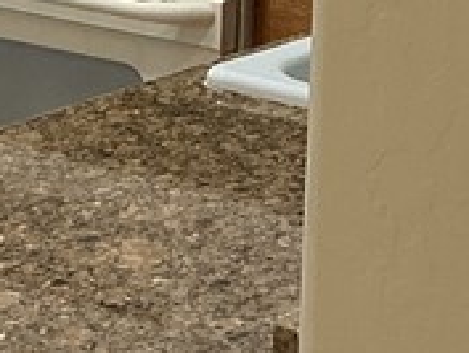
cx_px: 69
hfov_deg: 11.7
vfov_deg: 8.6
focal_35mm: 168
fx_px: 2278
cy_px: -191
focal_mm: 3
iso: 100
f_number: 1.8
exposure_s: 1/60
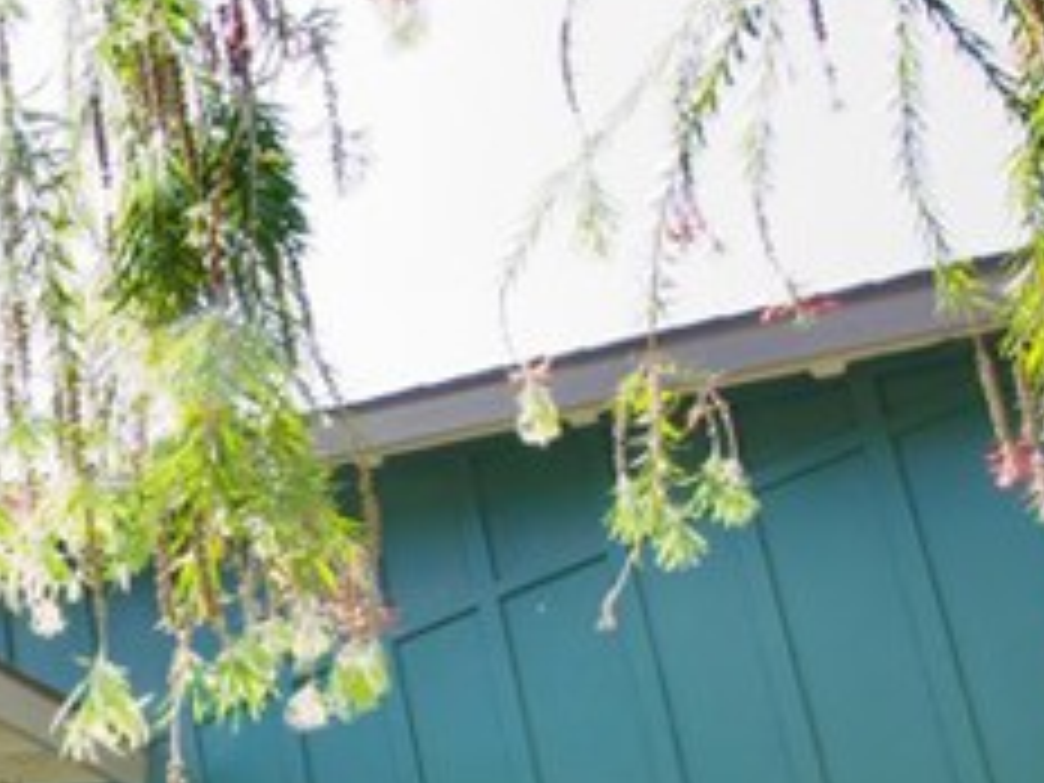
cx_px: -770
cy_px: 1181
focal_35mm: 68
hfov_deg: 20.9
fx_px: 2051
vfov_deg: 19.0
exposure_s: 1/40
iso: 640
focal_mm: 16
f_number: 14
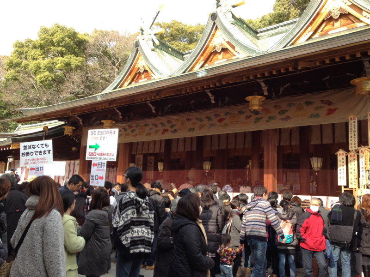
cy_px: 138
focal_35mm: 35
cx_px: 185
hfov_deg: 52.6
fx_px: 374
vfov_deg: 40.7
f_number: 2.4
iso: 50
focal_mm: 4.28
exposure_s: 1/308
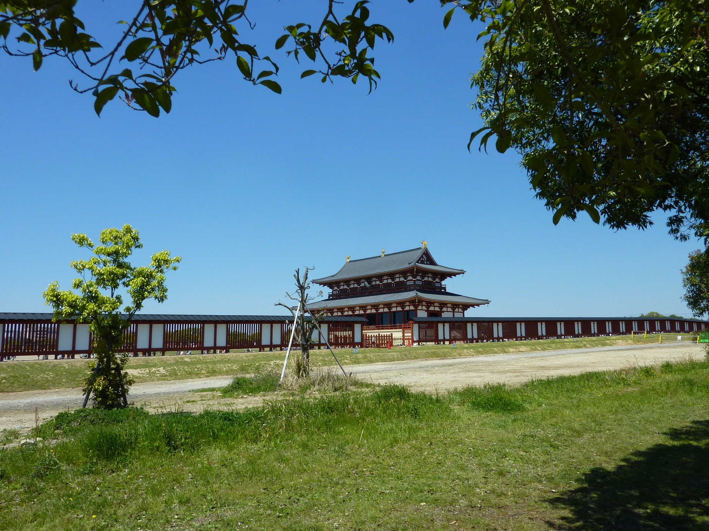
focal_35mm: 25
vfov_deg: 54.9
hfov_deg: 69.4
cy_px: 266
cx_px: 354
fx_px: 512
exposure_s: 1/400
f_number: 5
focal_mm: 4.1
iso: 80
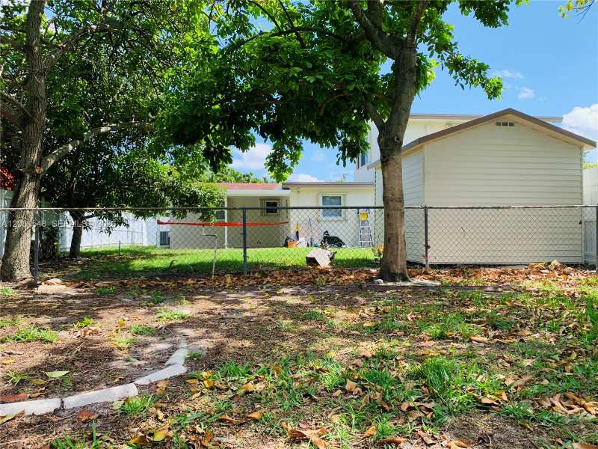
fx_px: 449
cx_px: 299
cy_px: 224
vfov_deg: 53.1
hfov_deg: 67.3
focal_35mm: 26
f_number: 1.8
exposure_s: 1/643
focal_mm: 4.25
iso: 25
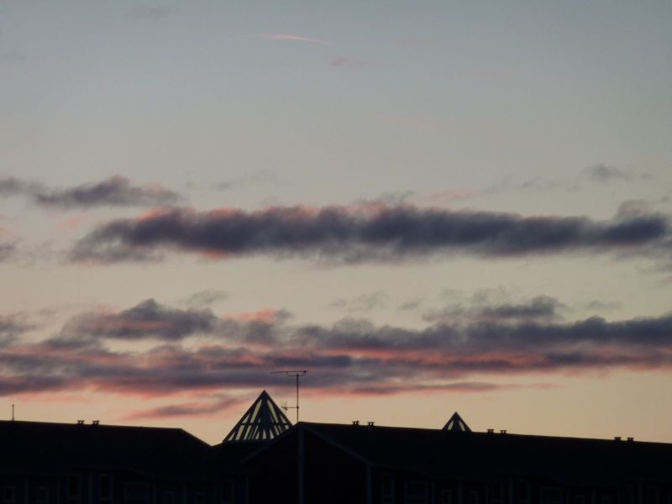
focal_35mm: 300
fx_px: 5824
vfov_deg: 5.0
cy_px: 252
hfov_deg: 6.6
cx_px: 336
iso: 125
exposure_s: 1/200
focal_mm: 49.2
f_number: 4.9
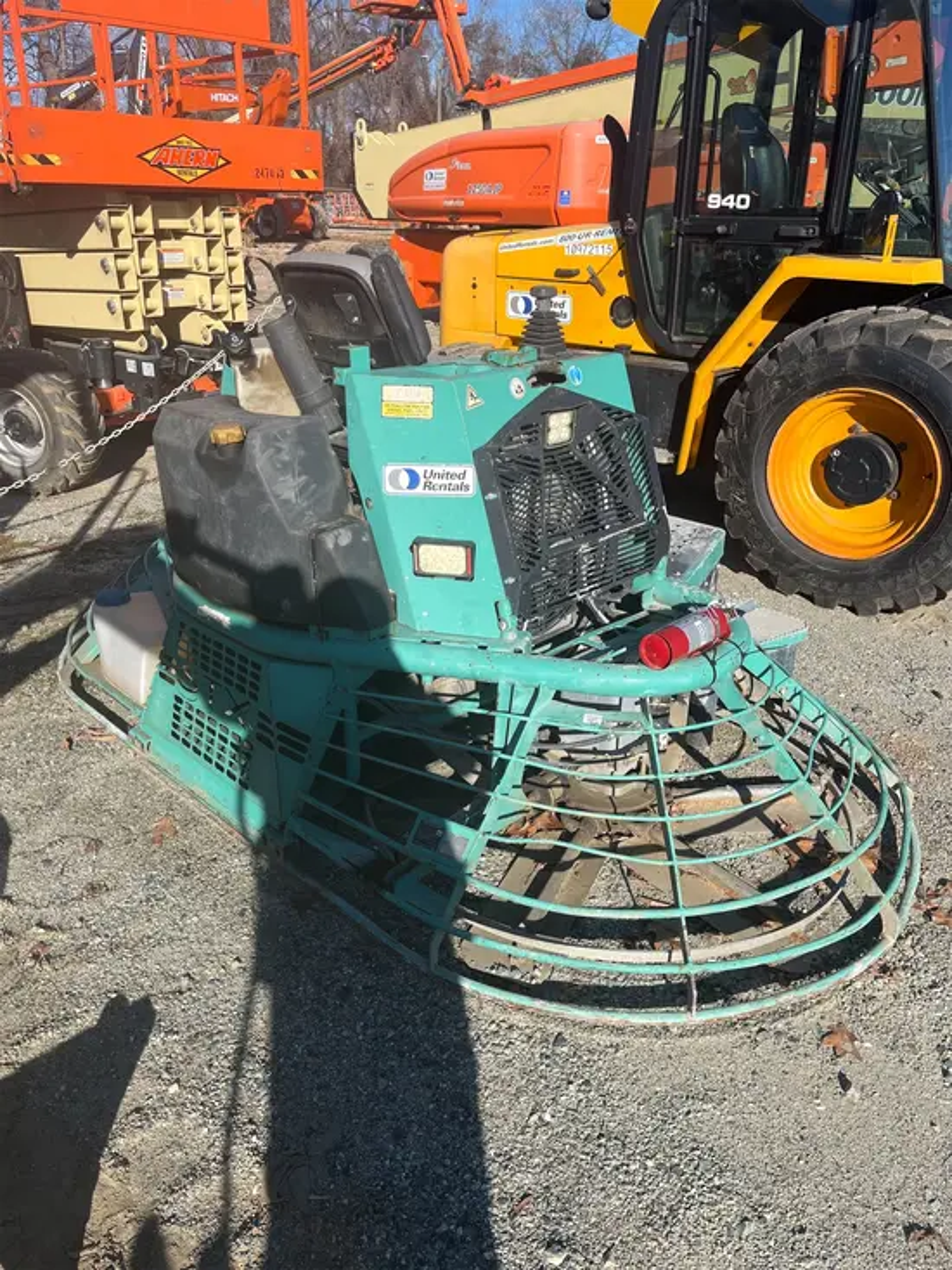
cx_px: 476
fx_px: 953
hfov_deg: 53.1
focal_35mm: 26
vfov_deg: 67.3
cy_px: 635
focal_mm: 5.1
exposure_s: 1/3215
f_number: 1.6
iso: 50
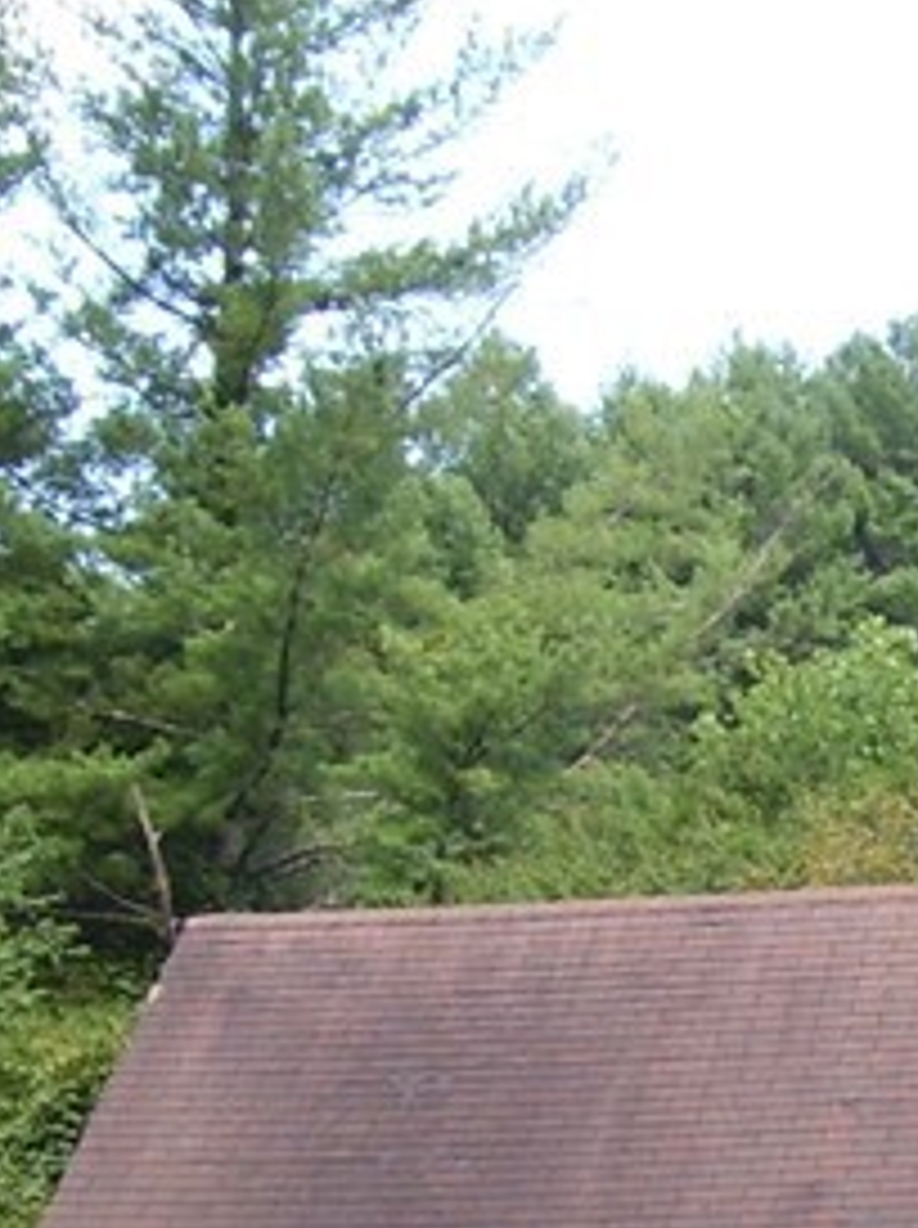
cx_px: 1030
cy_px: 1318
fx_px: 4927
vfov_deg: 13.9
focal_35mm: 139
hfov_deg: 10.5
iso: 80
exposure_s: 1/180
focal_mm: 6
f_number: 2.7
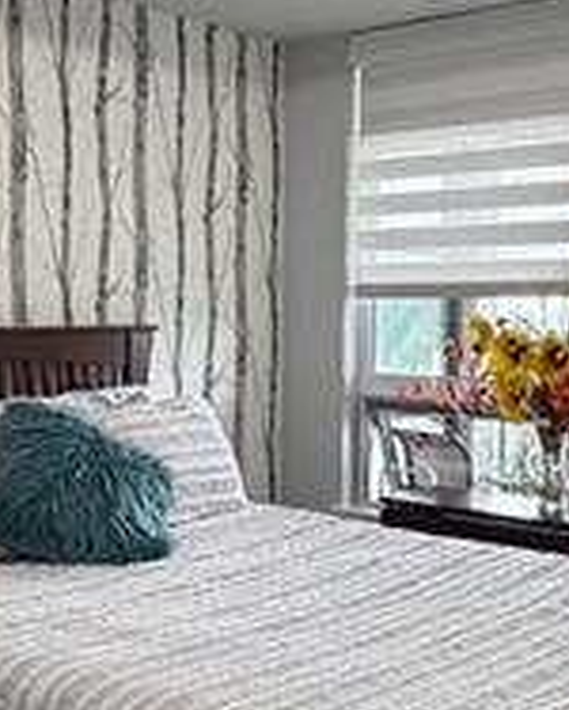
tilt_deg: -5.9
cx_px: 193
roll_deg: -0.4
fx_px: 1177
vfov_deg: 33.4
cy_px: 421
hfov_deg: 27.0
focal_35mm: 56
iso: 320
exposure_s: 1/60
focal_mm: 2.22
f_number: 2.2
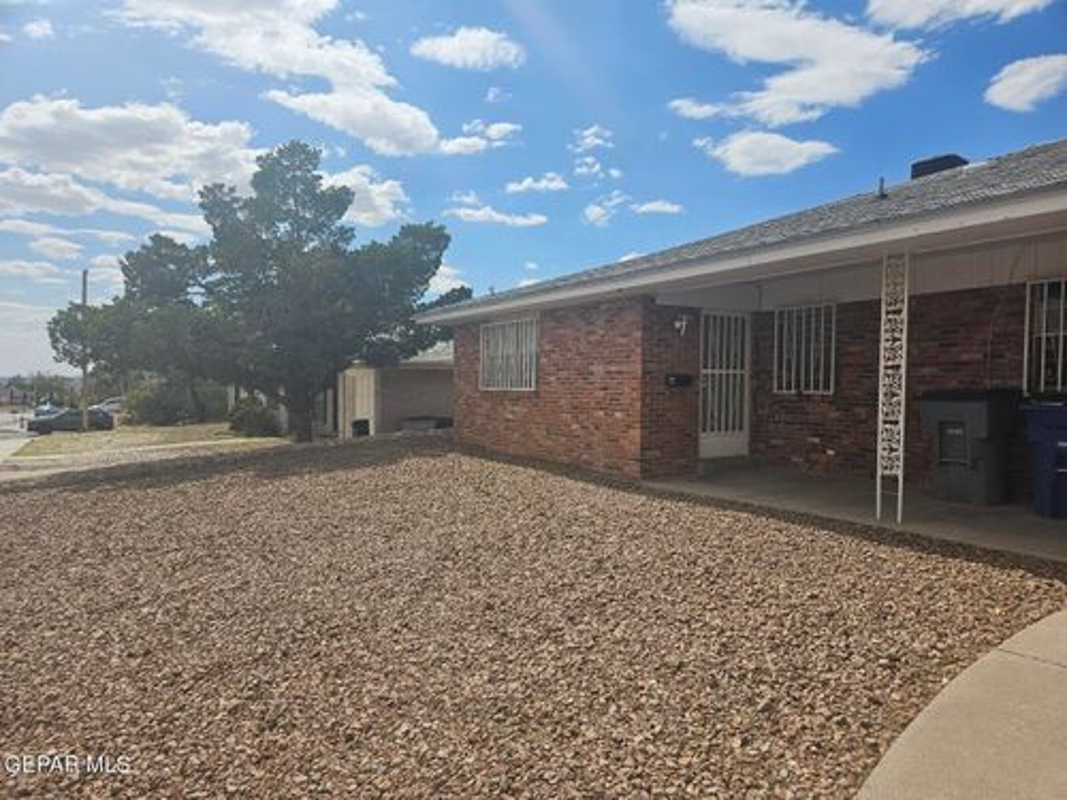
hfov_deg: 73.9
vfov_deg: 58.9
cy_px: 400
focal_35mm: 23
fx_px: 709
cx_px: 534
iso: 25
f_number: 1.8
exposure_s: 1/5000
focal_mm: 5.4
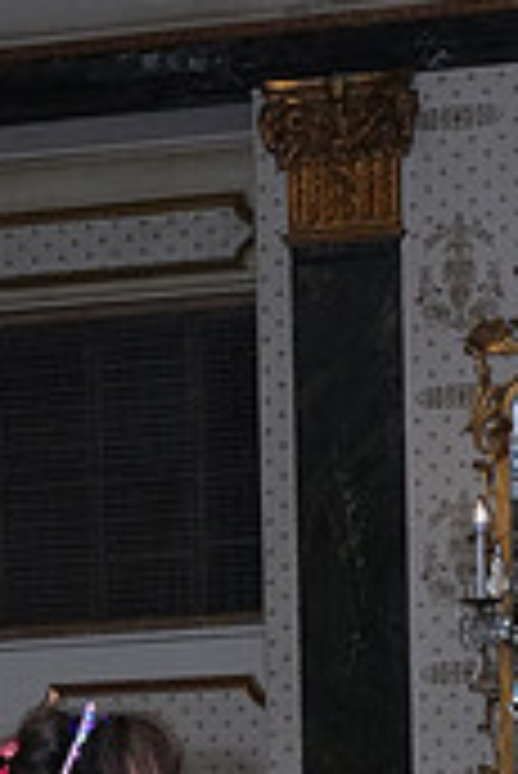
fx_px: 3855
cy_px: 1224
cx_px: 453
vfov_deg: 11.0
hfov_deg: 7.7
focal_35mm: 179
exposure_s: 1/200
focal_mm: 53
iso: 5000
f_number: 13
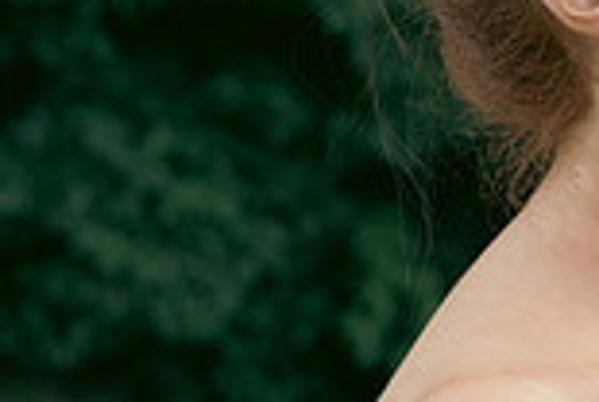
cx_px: 1086
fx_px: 2367
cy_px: 44
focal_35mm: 142
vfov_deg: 9.7
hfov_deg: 13.0
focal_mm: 38
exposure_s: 1/200
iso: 1000
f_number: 3.5
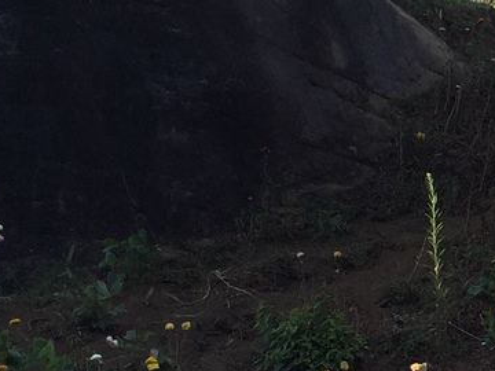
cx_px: 556
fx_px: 1845
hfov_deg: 14.9
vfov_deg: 11.5
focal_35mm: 129
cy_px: 209
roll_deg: +0.4
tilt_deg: +17.0
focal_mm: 4.15
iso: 32
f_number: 2.2
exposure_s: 1/775
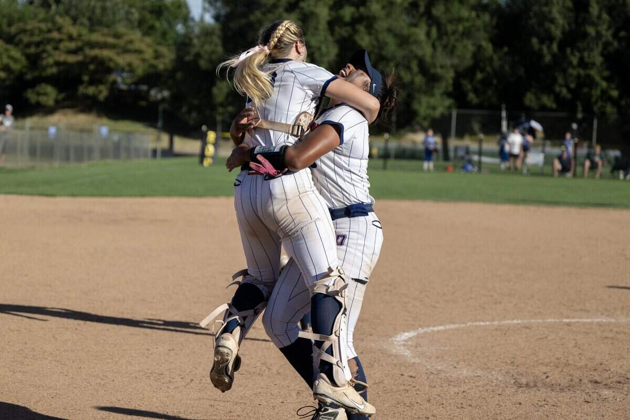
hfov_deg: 20.8
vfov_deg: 14.0
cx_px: 315
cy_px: 210
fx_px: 1715
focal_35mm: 98
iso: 500
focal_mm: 98
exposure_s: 1/6400
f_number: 4
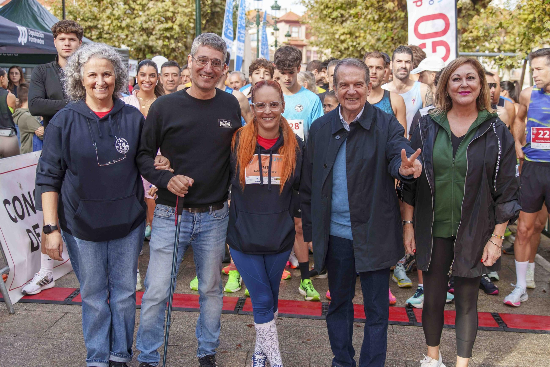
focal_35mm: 42
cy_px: 184
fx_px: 641
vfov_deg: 31.9
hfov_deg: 46.4
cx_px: 275
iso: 200
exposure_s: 1/640
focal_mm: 28
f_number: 2.8
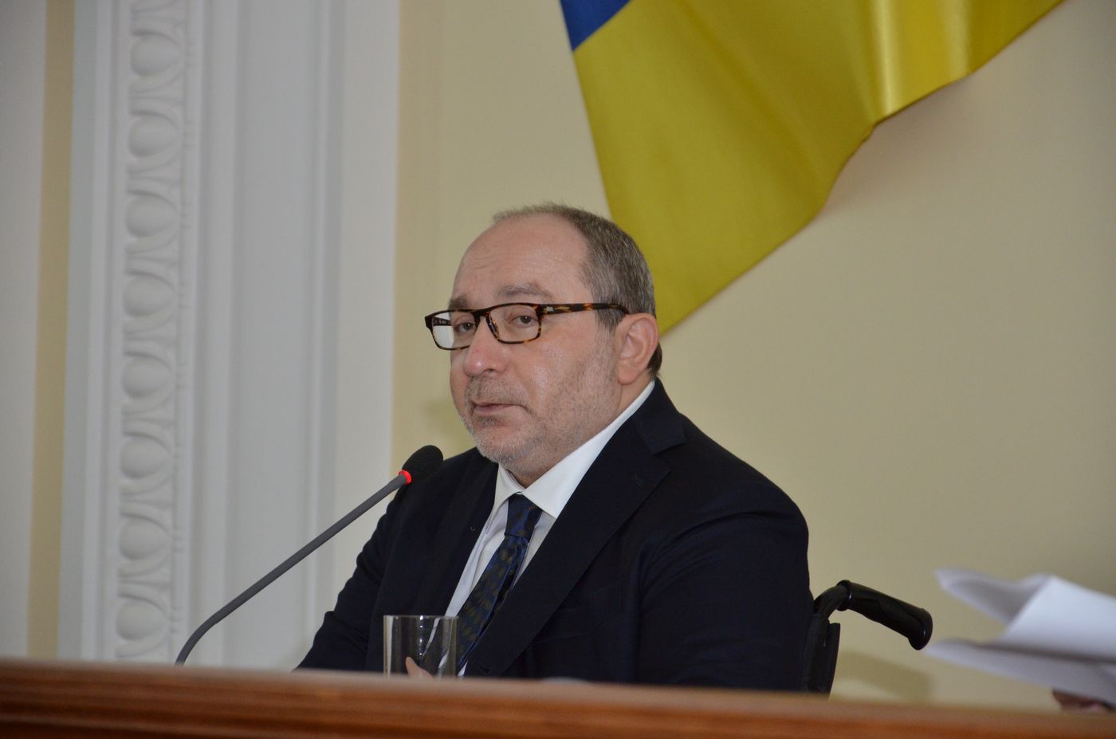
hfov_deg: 13.1
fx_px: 4872
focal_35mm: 158
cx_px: 558
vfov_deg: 8.7
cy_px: 370
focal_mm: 105
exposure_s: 1/250
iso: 1000
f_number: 5.6
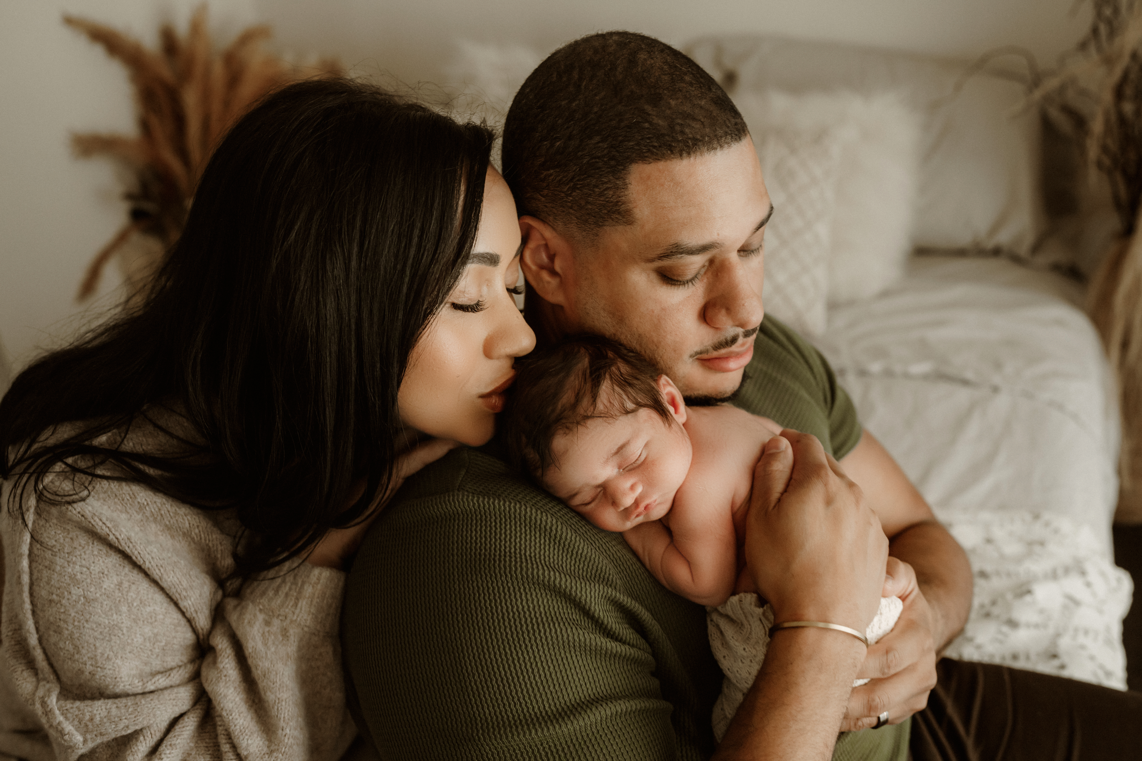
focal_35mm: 35
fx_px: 1110
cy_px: 380
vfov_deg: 37.9
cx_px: 571
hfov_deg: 54.4
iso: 2000
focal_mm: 35
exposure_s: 1/160
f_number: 3.2
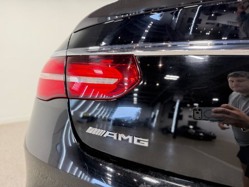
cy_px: 94
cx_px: 124
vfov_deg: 56.8
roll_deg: -1.1
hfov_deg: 71.6
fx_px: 173
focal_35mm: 24
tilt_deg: -11.3
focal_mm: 6.76
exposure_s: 1/120
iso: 125
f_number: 1.78
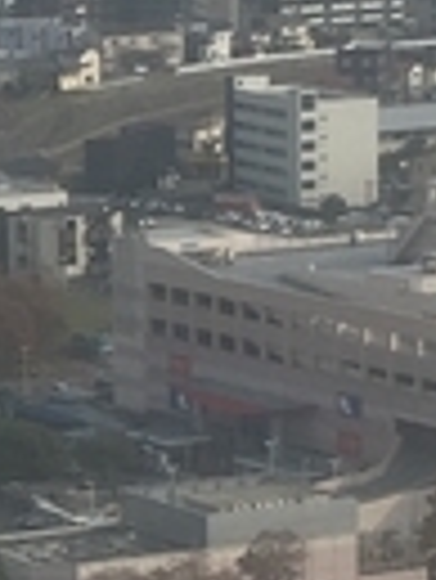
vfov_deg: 8.6
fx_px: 3856
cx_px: -360
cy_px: 526
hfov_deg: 6.3
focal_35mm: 230
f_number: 2.2
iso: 25
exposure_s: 1/1350
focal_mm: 4.15
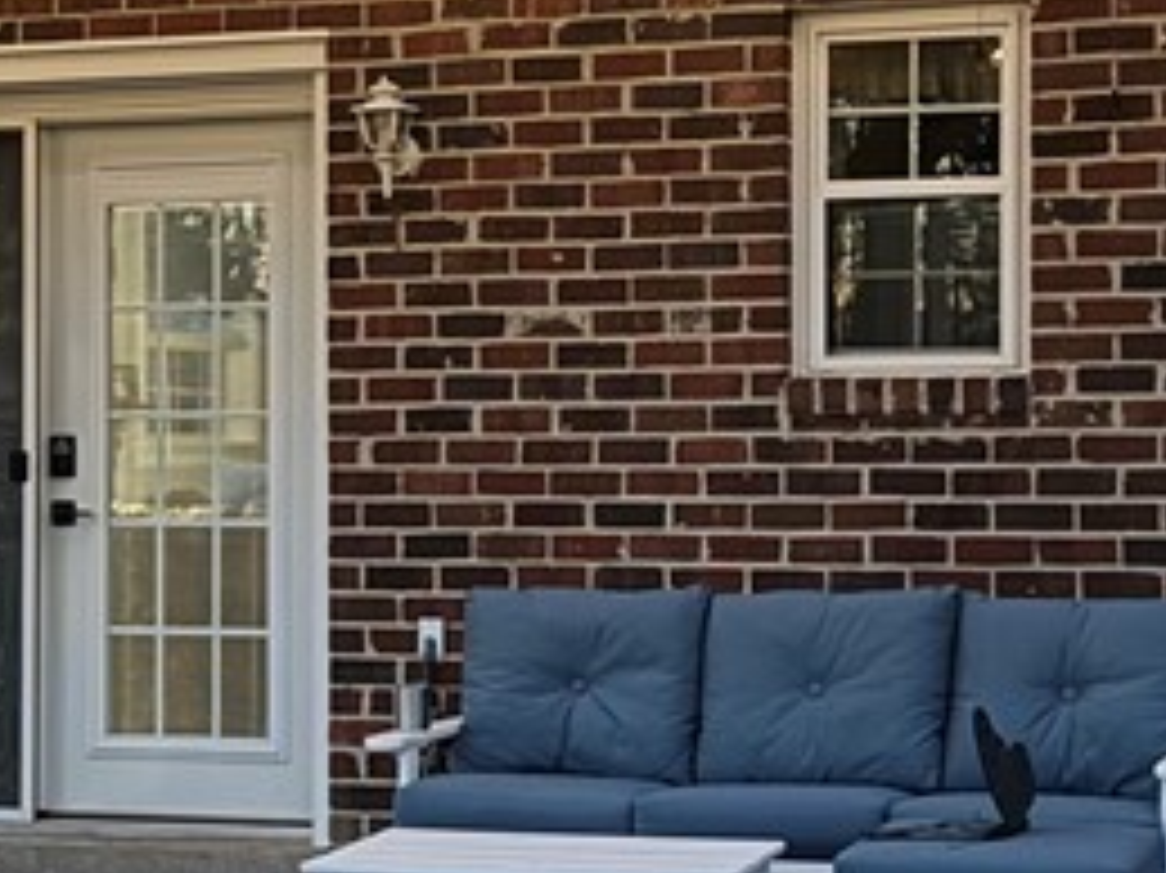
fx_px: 3198
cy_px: 392
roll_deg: +0.5
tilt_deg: +0.5
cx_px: 473
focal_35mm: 95
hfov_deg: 20.6
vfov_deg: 15.5
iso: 1000
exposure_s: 1/12
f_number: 1.78
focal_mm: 6.86
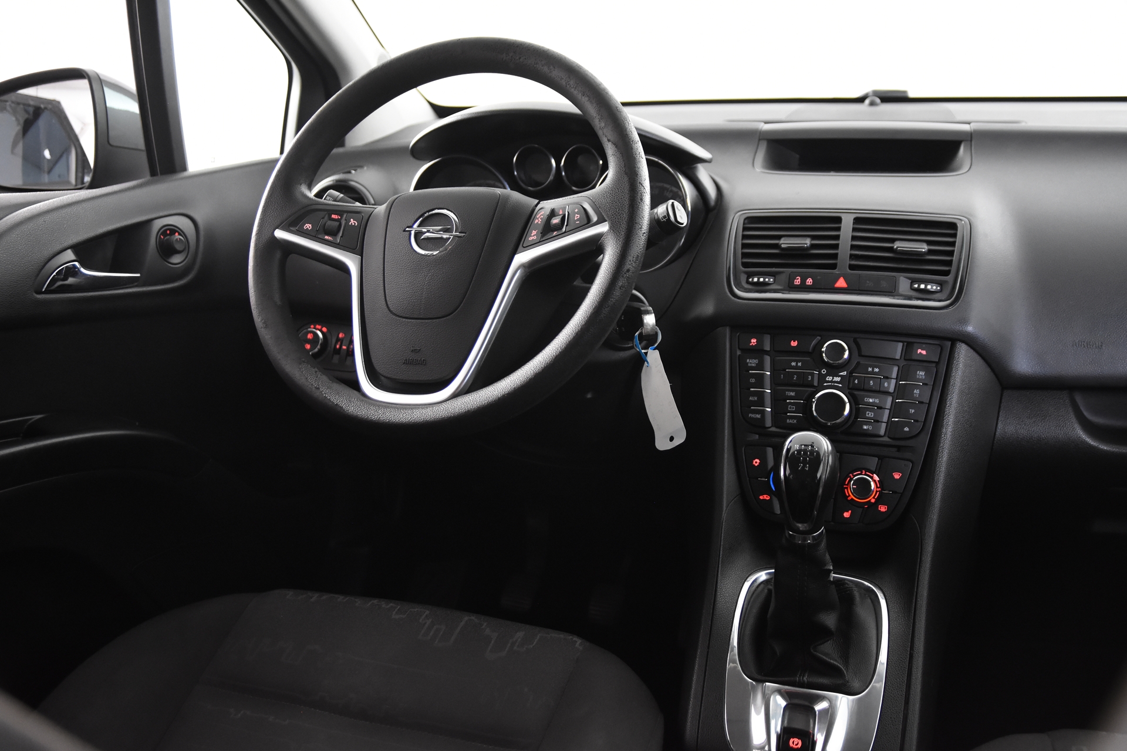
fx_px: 1033
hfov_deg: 57.2
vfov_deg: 40.0
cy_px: 376
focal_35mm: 33
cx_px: 564
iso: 2200
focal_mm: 22
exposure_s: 1/30
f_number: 3
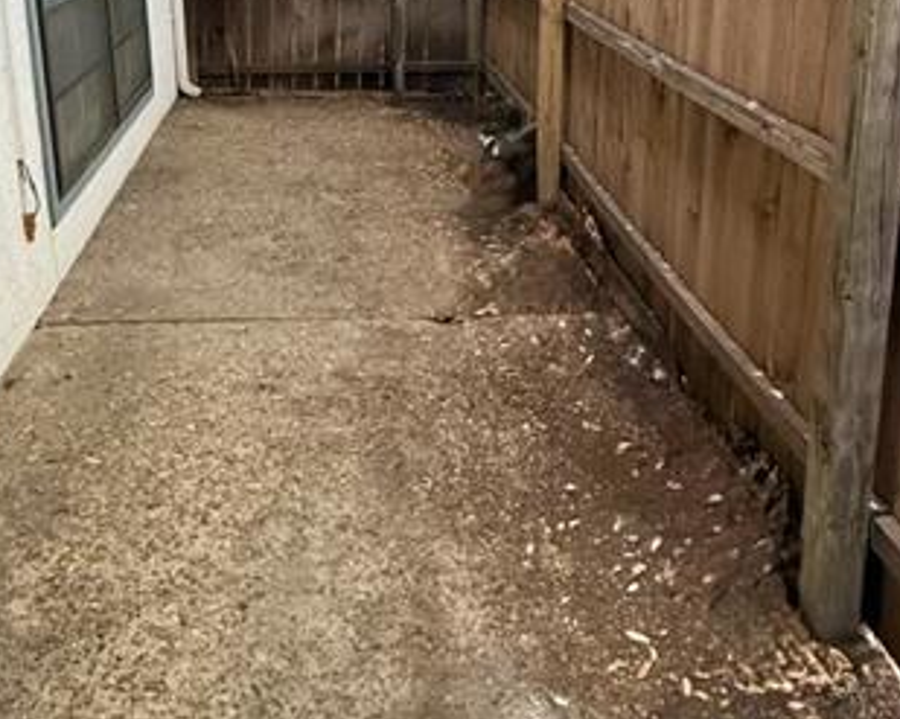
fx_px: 905
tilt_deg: -12.1
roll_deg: +0.9
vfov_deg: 40.1
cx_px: 384
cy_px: 73
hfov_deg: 52.7
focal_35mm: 34
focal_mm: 2.22
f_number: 2.2
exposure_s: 1/99
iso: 320
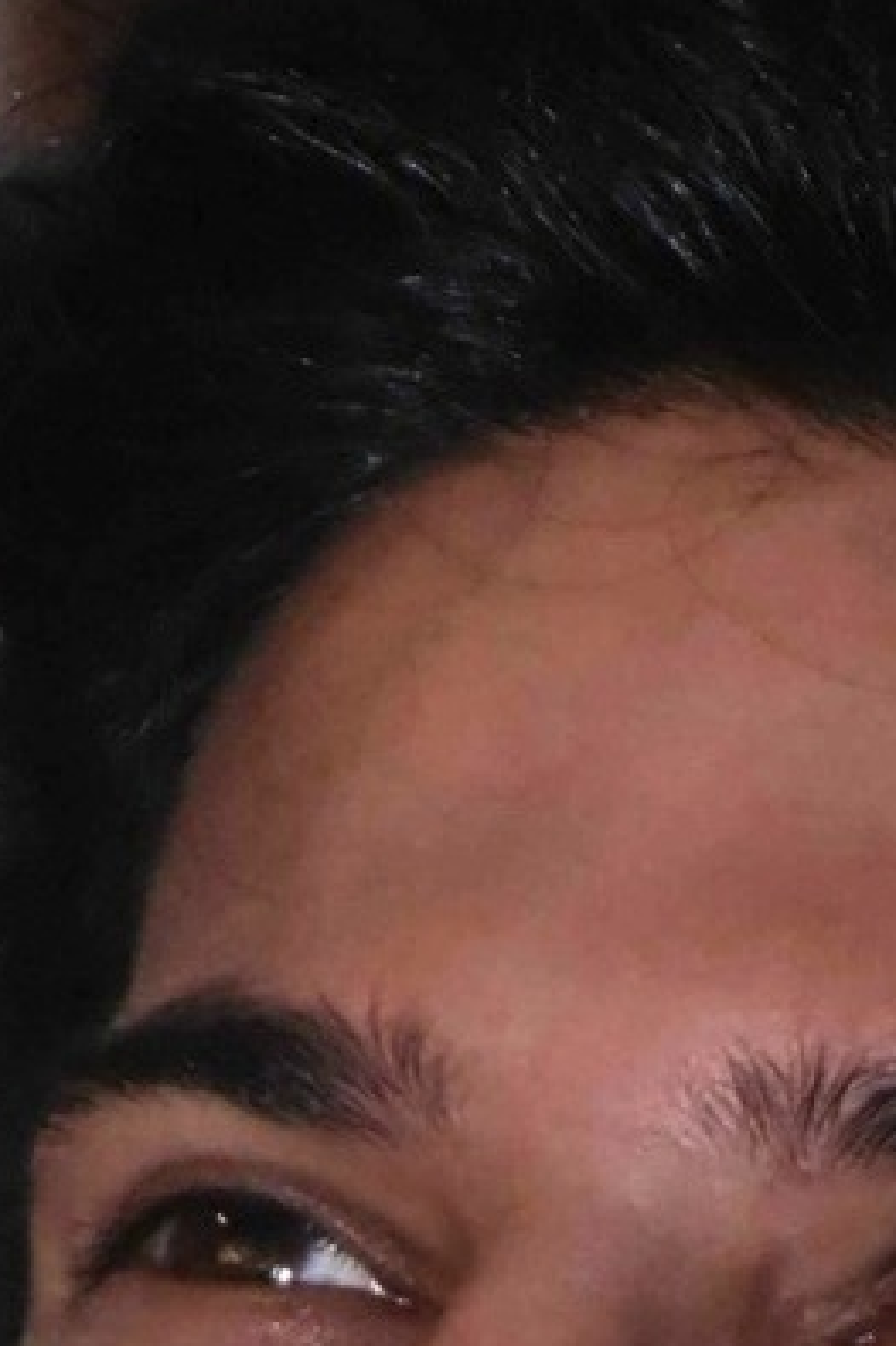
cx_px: 859
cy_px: 2246
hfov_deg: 1.3
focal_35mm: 1037
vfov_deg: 2.0
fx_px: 38746
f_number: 5.6
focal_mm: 140
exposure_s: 1/100
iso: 8000
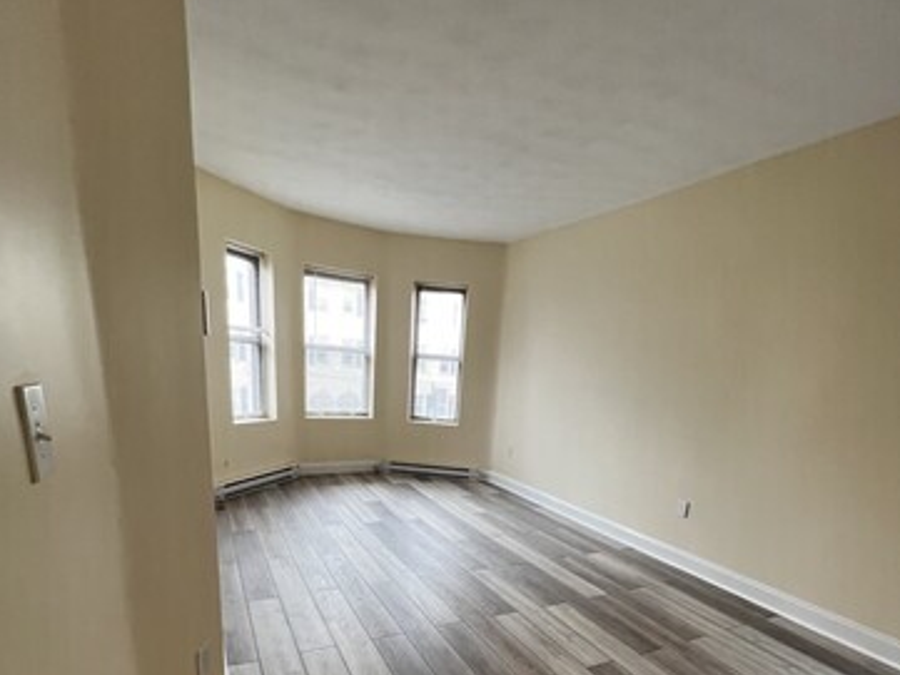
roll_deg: -3.0
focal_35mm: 18
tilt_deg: -13.4
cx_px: 448
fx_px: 468
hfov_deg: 87.7
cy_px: 503
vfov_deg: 67.3
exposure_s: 1/60
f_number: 1.8
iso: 250
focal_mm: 1.57
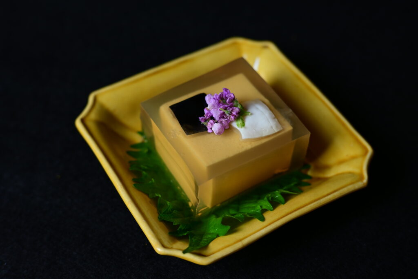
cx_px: 209
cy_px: 140
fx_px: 610
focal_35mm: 52
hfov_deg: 37.8
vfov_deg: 25.8
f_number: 3.2
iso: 160
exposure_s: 1/30
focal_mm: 35
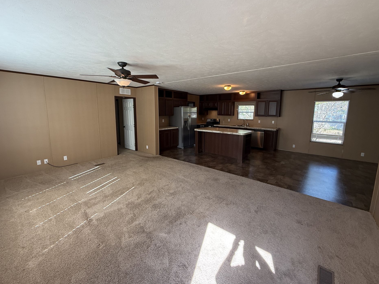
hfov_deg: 98.2
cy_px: 133
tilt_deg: -7.8
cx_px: 190
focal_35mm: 15
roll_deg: +0.0
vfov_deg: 81.6
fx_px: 164
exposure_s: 1/99
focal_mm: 2.22
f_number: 2.2
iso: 200
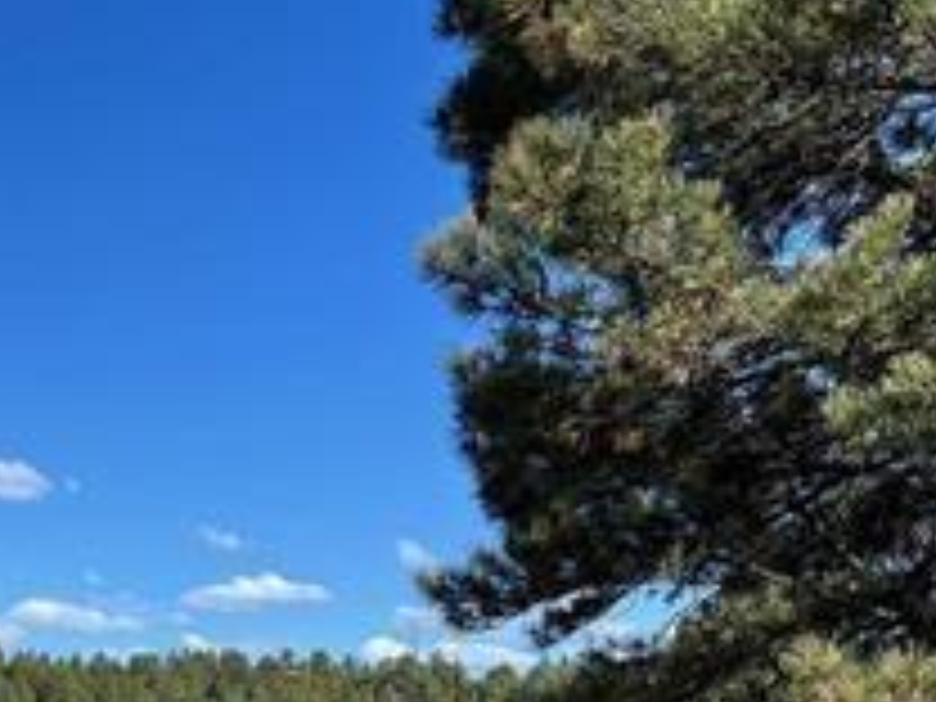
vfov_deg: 16.9
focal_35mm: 80
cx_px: -72
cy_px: 1008
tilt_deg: -5.5
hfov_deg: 23.1
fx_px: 2163
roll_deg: +0.1
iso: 50
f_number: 1.5
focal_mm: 5.7
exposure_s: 1/2513
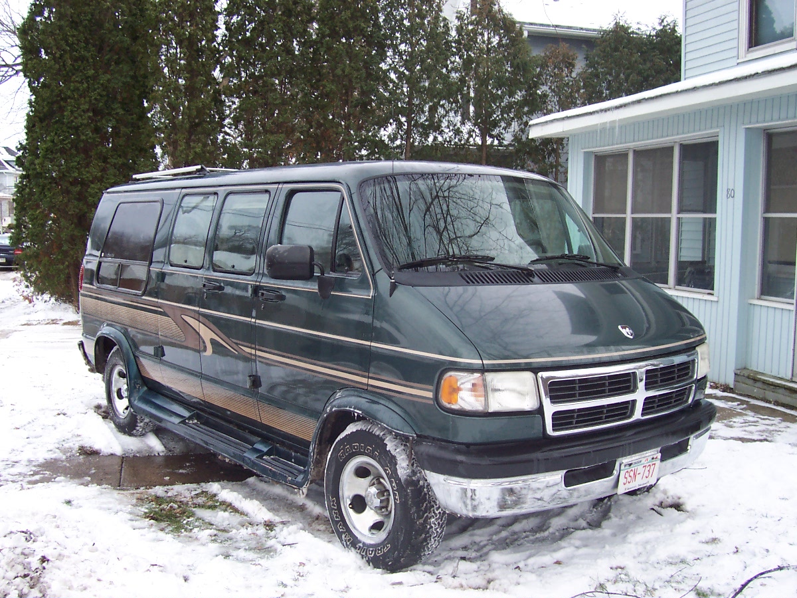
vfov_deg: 38.7
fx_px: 852
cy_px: 299
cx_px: 398
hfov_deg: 50.1
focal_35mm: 37
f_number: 2.8
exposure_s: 1/250
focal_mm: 5.6
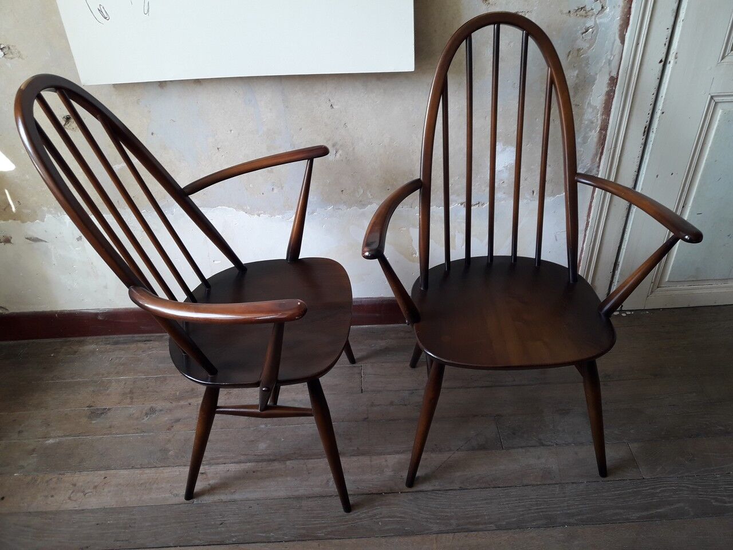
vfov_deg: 49.7
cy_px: 275
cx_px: 366
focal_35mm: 28
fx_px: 593
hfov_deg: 63.4
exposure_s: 1/50
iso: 50
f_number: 1.9
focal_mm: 3.7
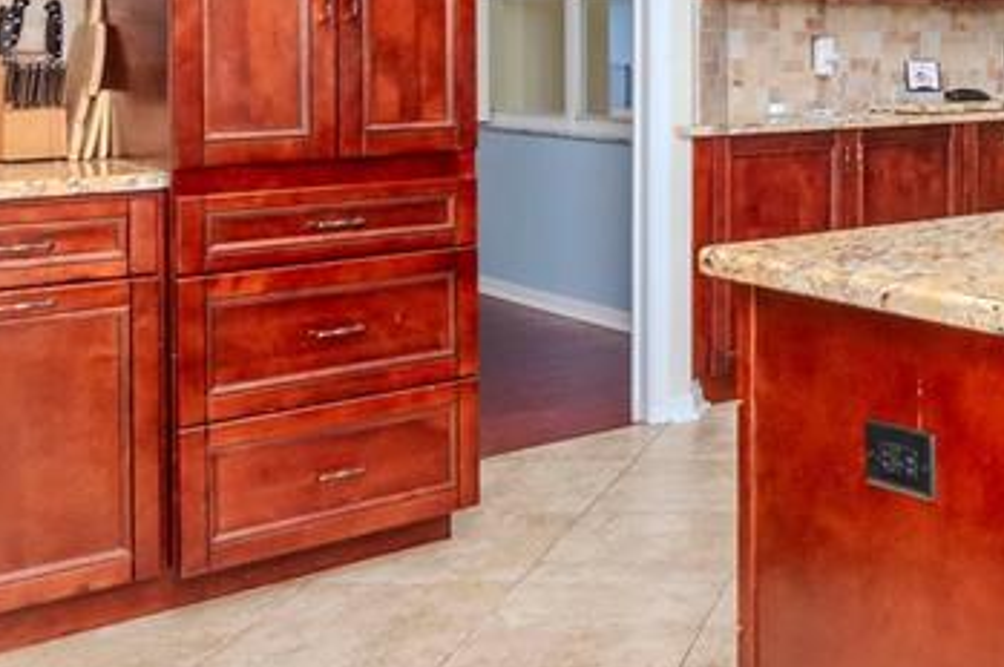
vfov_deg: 26.7
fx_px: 1350
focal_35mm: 48
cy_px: 46
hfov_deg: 35.4
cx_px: 1079
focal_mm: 11
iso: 640
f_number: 7.1
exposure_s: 1/200
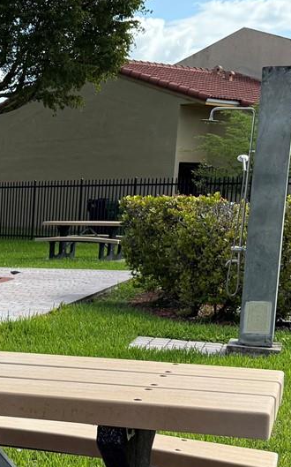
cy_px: 427
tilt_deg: -12.6
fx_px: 978
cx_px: -175
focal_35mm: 77
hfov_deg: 15.3
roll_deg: -0.9
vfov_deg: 25.9
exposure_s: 1/3953
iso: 100
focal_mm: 6.76
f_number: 1.78
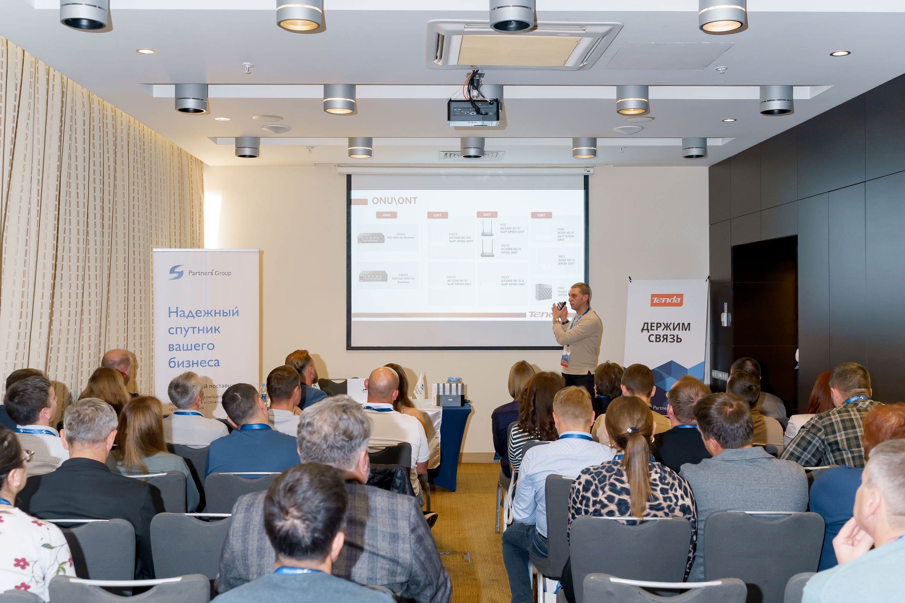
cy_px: 302
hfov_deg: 52.6
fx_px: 915
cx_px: 452
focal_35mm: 36
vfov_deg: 36.5
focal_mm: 35
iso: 1600
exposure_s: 1/125
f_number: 4.5
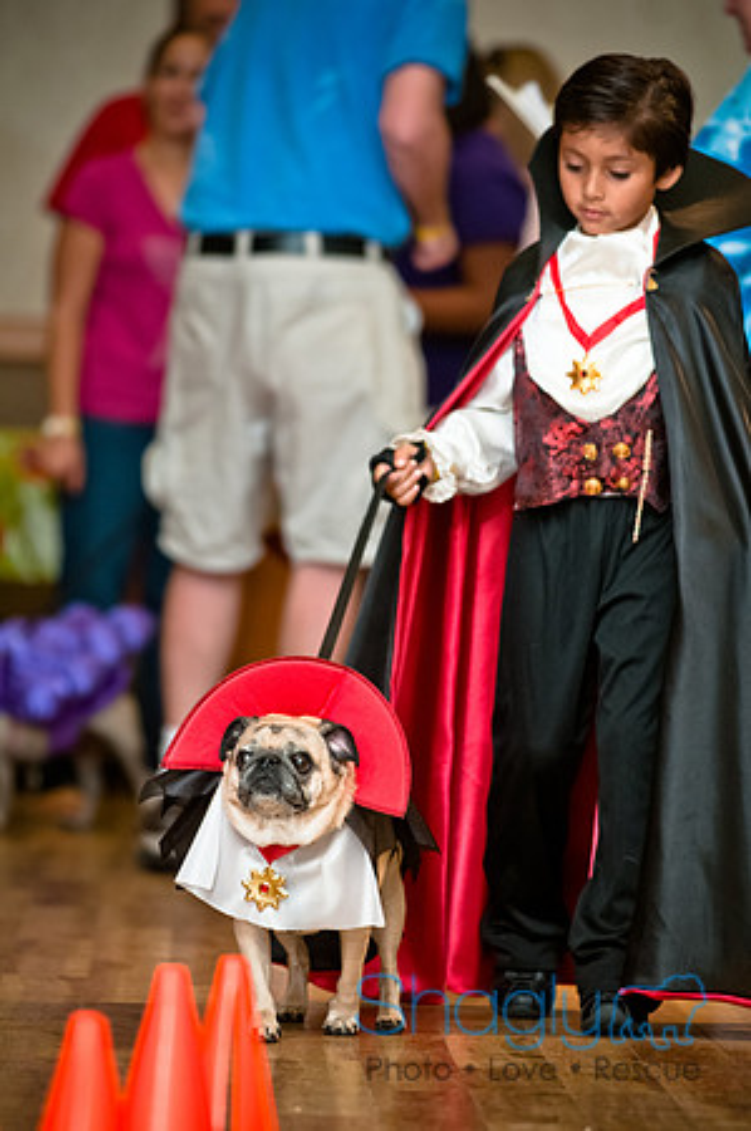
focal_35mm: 248
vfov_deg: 8.3
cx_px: 376
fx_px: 7762
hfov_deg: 5.5
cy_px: 566
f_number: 2.8
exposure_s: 1/200
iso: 200
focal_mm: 165
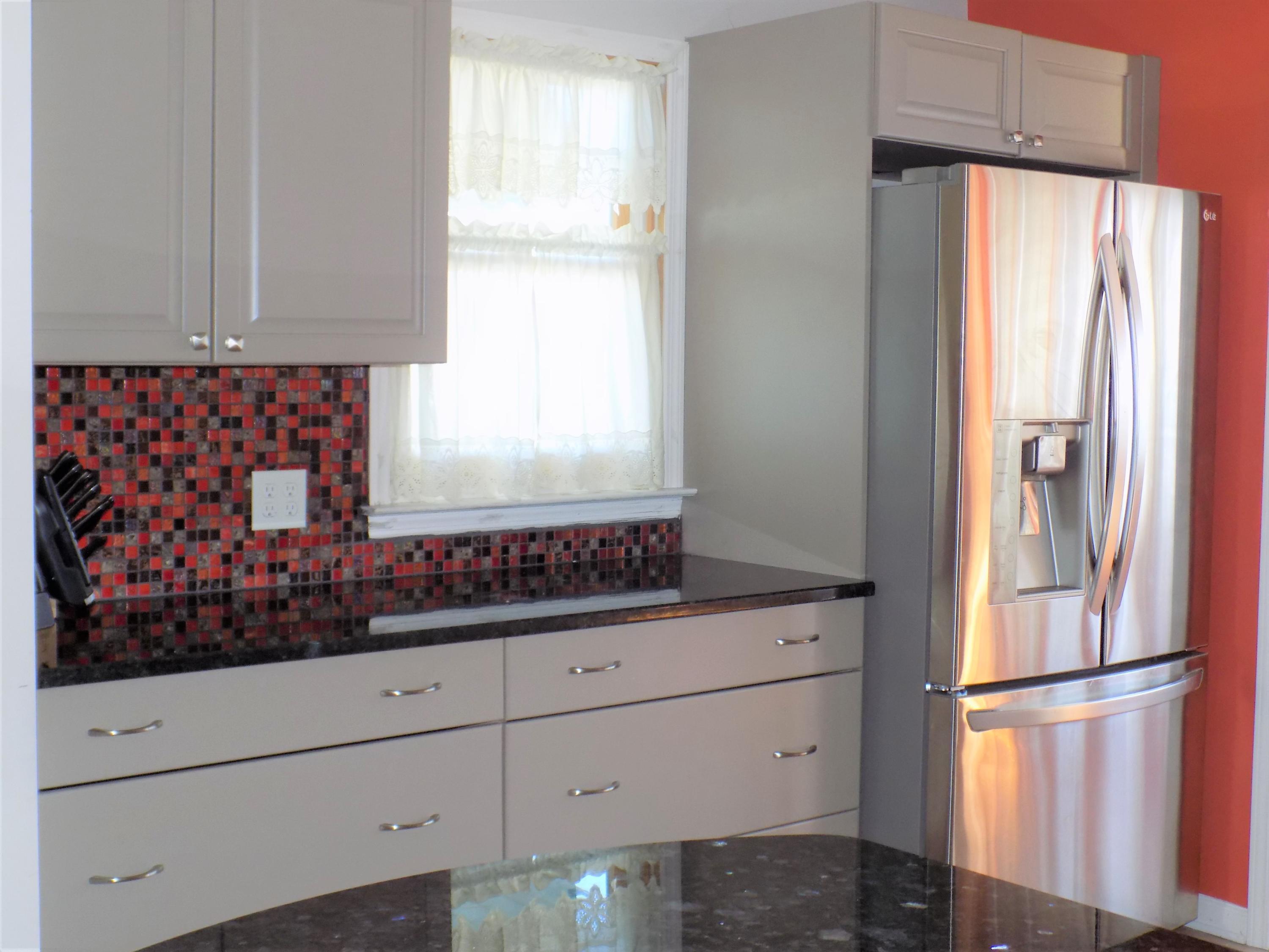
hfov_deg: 41.2
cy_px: 476
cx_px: 634
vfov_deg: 31.5
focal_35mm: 46
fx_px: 1686
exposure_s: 1/30
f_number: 3.7
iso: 220
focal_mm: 8.1
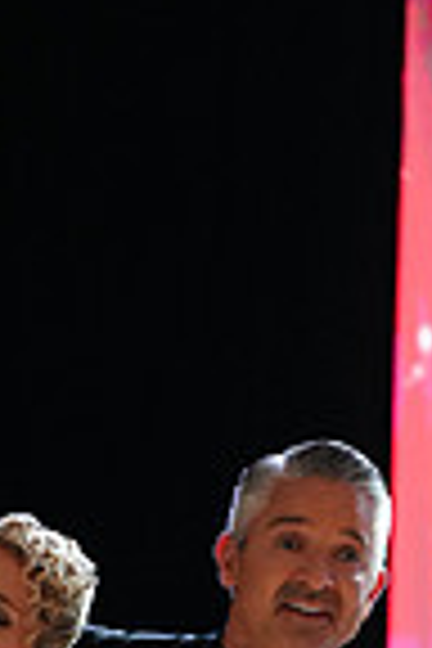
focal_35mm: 806
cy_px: 1278
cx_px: 362
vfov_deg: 2.5
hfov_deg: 1.7
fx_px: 14507
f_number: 4
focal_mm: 200
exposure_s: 1/320
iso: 2500
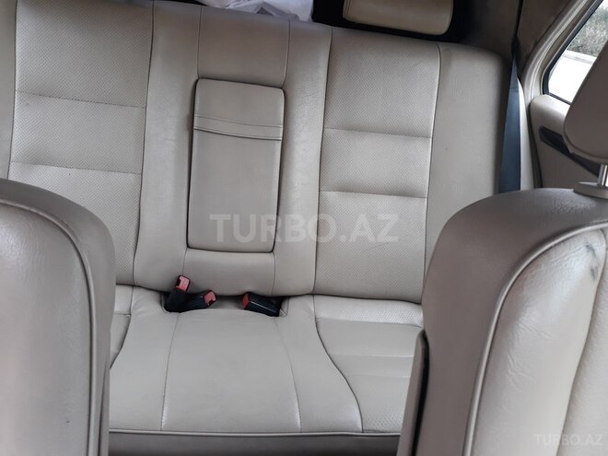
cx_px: 304
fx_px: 474
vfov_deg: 51.4
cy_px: 228
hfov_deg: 65.3
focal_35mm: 27
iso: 80
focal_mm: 3.71
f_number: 1.7
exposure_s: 1/100
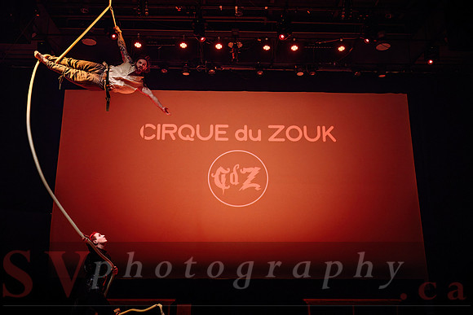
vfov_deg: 37.9
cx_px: 236
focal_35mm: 35
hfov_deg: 54.4
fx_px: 460
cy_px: 158
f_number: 2.8
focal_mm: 35
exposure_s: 1/200
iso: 1600
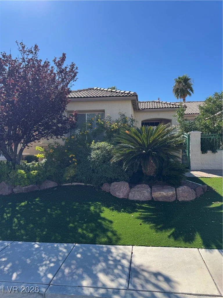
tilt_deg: +0.4
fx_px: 206
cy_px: 149
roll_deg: +1.2
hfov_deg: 56.8
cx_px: 112
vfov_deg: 71.6
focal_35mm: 24
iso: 80
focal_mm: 6.76
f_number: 1.78
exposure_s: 1/3802
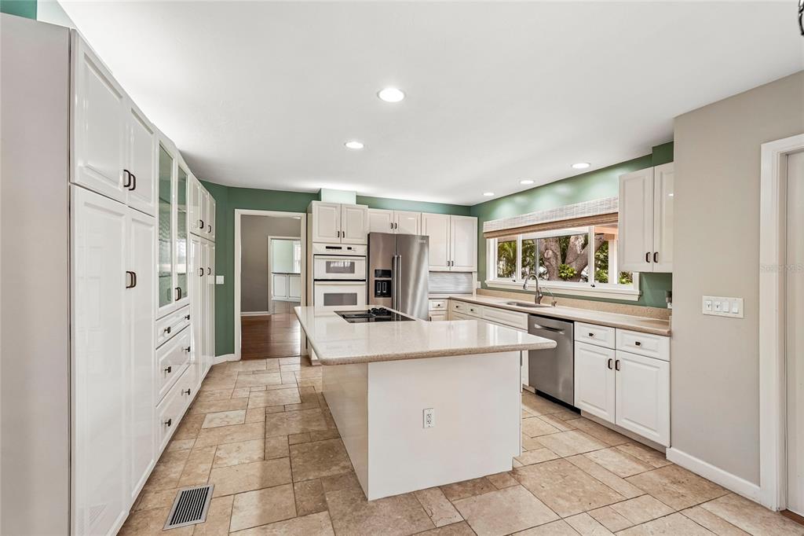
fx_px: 357
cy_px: 268
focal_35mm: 16
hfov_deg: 96.8
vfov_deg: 73.7
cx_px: 402
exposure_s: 1/15
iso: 400
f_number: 8
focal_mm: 16
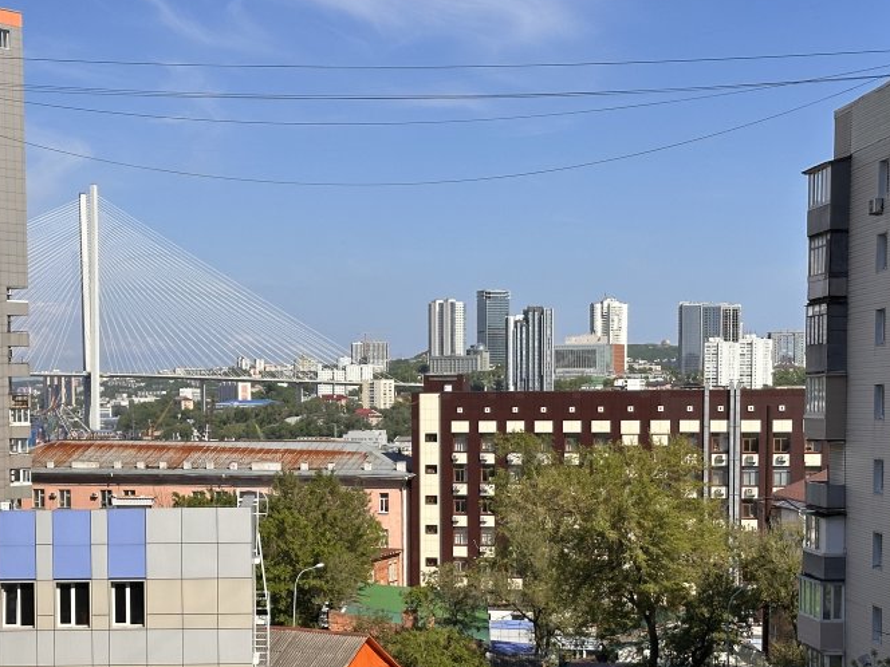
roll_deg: +0.6
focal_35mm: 74
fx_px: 1903
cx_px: 348
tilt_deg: -3.5
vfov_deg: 19.8
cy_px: 494
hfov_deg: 26.3
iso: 64
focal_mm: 6.86
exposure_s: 1/6623
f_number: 1.78
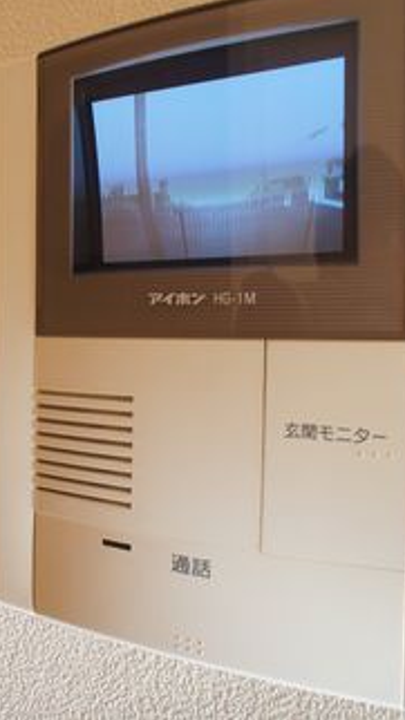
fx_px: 745
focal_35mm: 39
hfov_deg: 28.8
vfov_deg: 51.6
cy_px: 351
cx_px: 13
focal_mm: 16
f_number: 8
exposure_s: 1/30
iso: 400
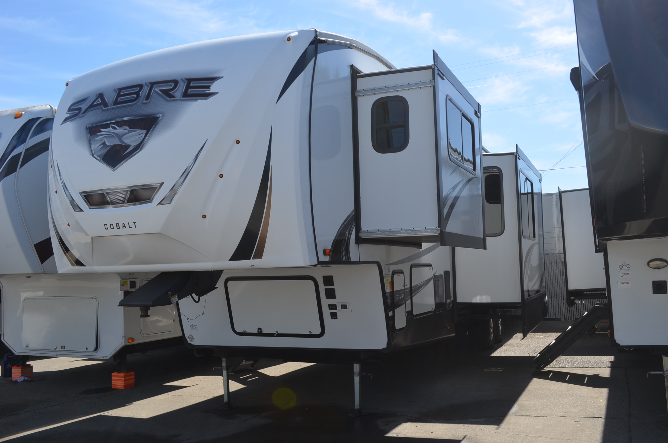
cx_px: 334
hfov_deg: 57.3
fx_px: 611
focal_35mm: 33
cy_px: 222
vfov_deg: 39.8
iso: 125
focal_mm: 22
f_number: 8
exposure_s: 1/250
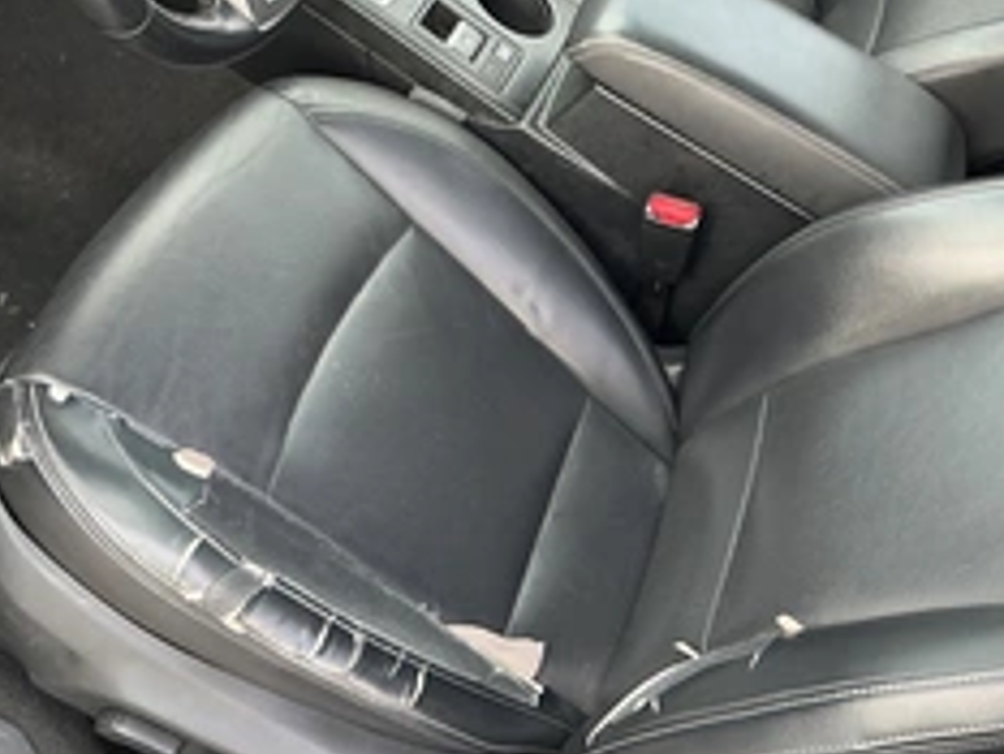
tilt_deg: -40.8
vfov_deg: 30.2
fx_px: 1393
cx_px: 711
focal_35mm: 48
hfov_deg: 38.9
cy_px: 284
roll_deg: -40.0
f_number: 1.8
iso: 80
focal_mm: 3
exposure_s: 1/60
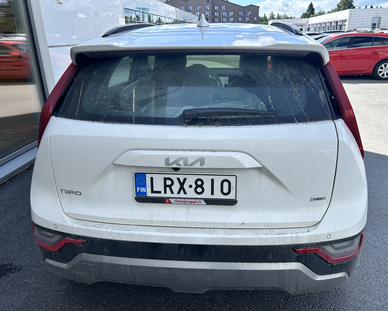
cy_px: 160
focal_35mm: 28
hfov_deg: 62.2
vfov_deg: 51.5
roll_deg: +1.4
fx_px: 322
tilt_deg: -21.2
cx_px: 203
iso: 50
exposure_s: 1/1751
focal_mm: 5.7
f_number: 1.5
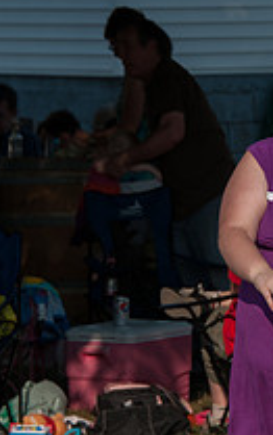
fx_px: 5275
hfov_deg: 3.0
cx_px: 295
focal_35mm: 444
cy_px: 223
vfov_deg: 4.7
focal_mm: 135
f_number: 6.3
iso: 200
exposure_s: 1/640
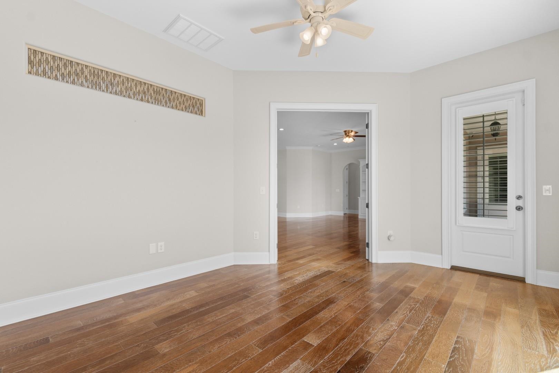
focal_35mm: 15
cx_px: 280
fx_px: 233
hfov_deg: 100.4
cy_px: 186
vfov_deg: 77.3
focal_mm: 10
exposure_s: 1/10
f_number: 4.5
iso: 100
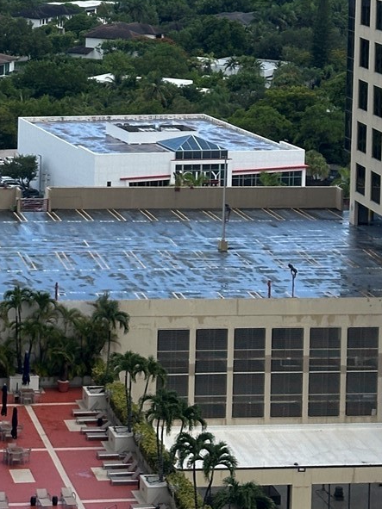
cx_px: 45
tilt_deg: -1.2
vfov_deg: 14.7
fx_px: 1913
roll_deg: -3.2
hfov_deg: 11.3
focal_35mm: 130
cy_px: -90
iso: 64
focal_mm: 6.86
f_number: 1.78
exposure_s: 1/3597
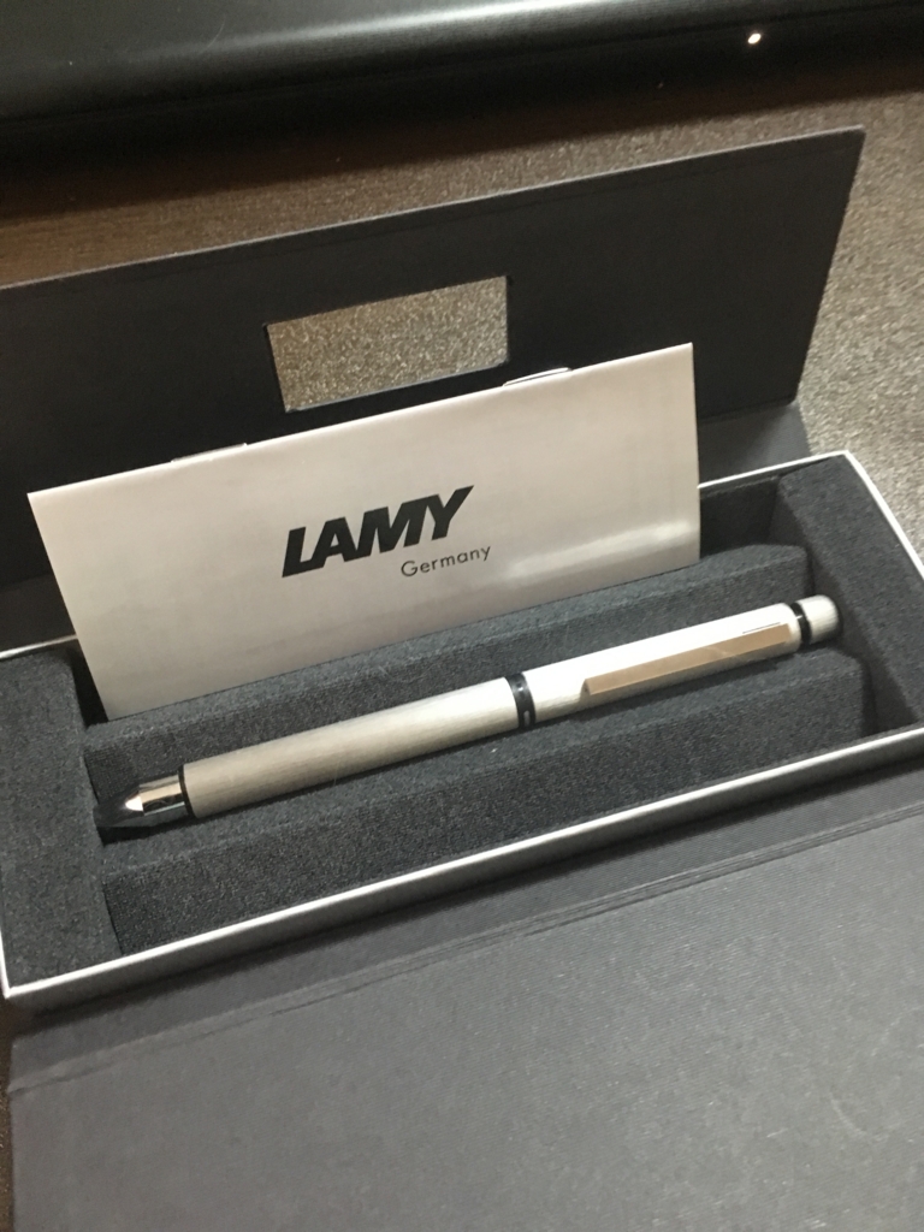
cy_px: 616
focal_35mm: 29
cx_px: 462
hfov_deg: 48.2
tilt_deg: -61.1
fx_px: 1032
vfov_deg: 61.7
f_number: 2.2
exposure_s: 1/17
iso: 320
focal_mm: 4.15
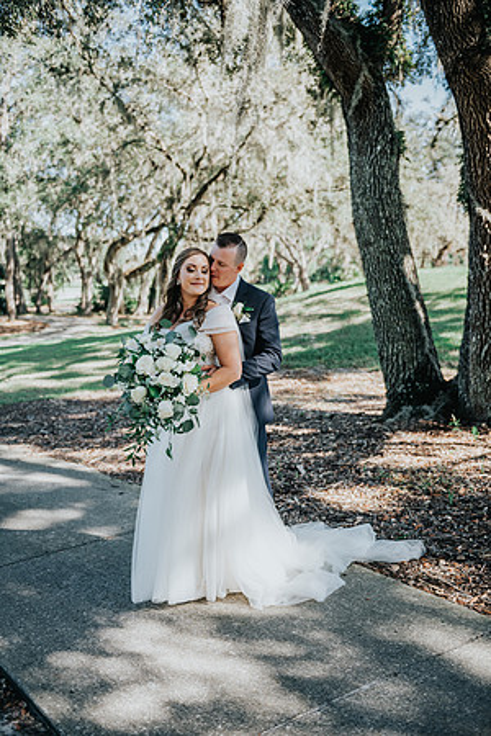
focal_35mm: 36
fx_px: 736
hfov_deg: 36.9
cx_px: 246
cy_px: 368
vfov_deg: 53.1
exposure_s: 1/250
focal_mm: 36
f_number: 2.8
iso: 125
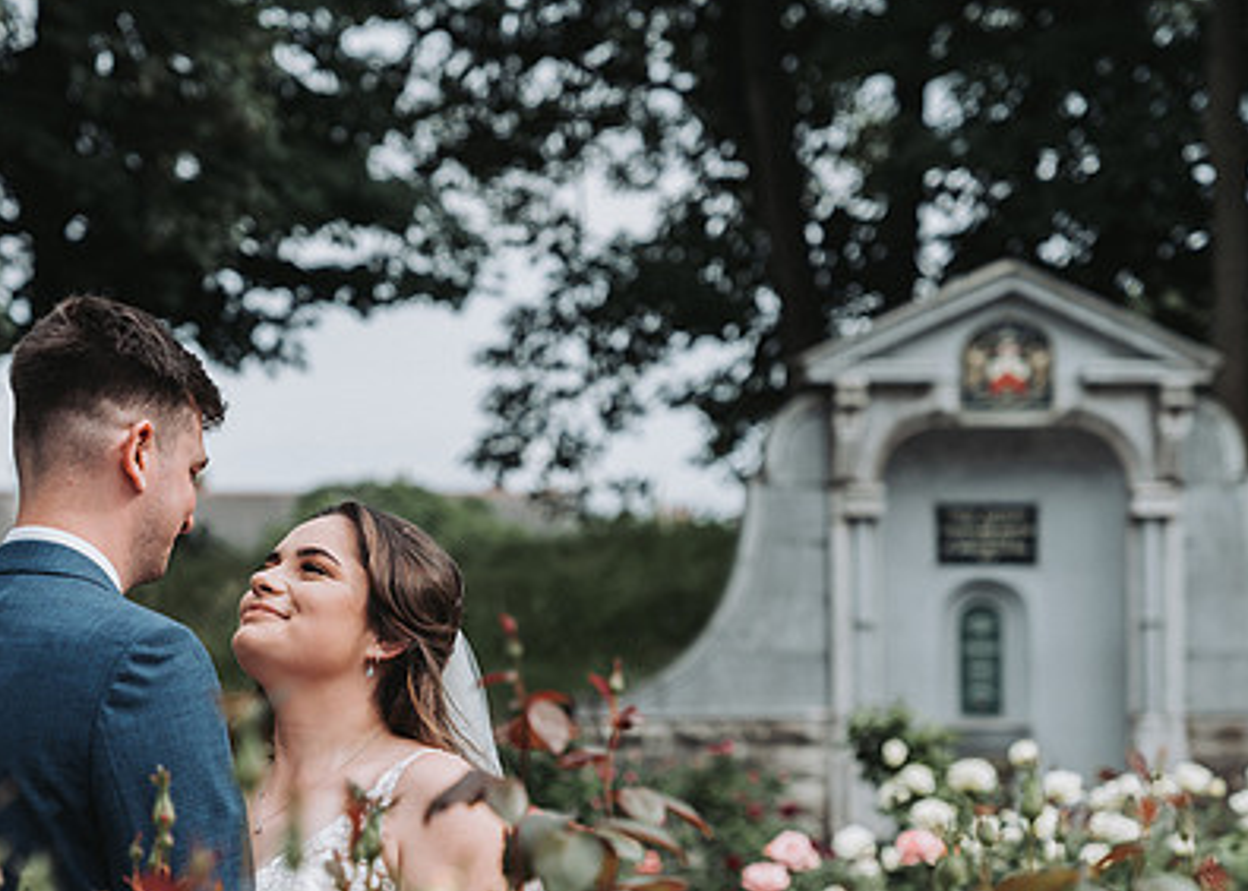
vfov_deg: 11.3
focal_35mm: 127
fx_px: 4501
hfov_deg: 15.8
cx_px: 460
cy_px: 676
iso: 200
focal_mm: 70
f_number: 3.5
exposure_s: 1/800
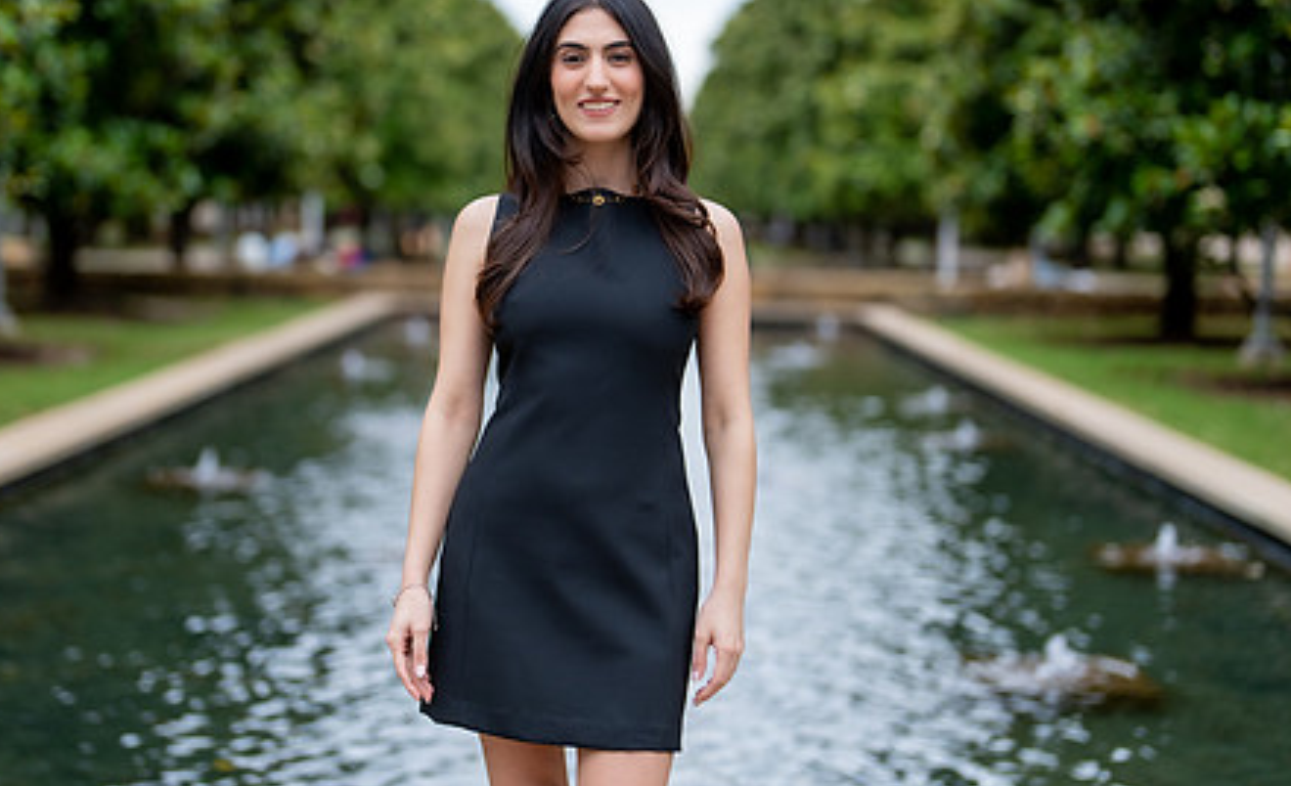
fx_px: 2515
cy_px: 298
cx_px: 559
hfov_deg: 28.8
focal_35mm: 72
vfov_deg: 17.7
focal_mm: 50
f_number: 1.2
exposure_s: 1/800
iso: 100
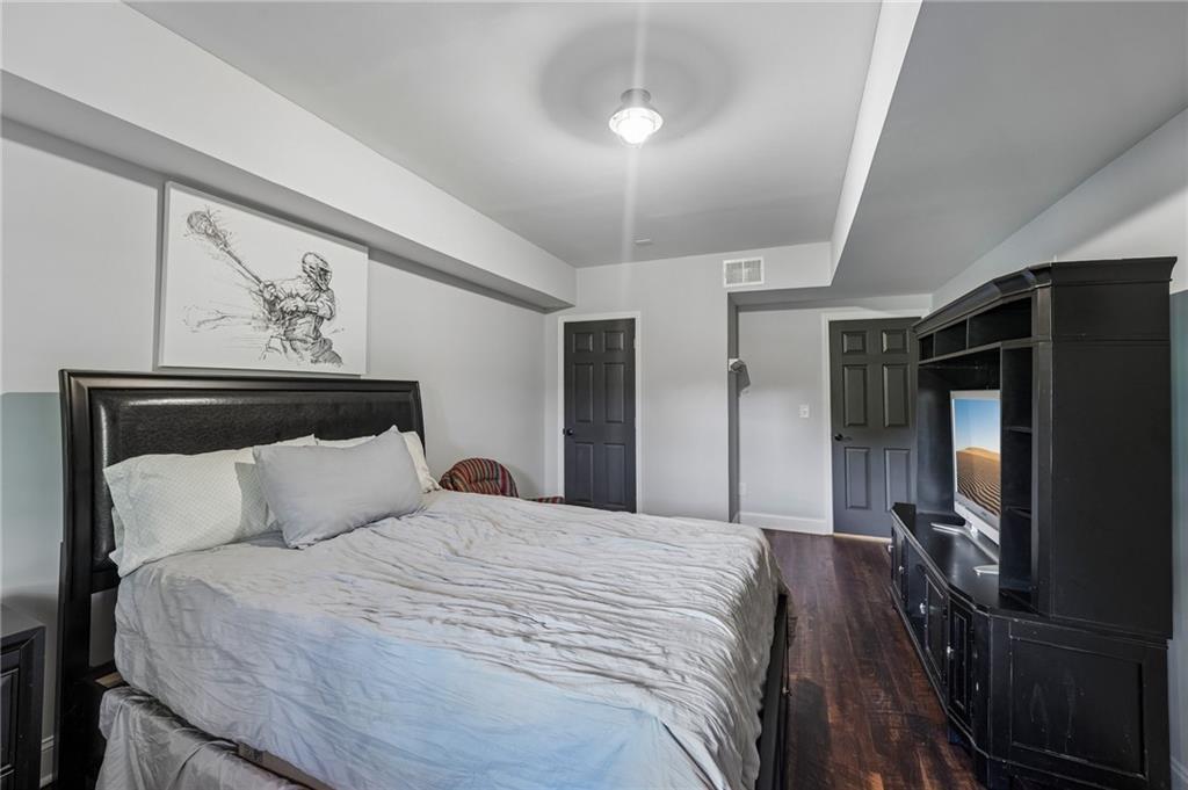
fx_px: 462
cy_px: 395
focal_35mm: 14
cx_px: 594
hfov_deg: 104.3
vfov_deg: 81.1
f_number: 8
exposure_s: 1/2
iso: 320
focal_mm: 14
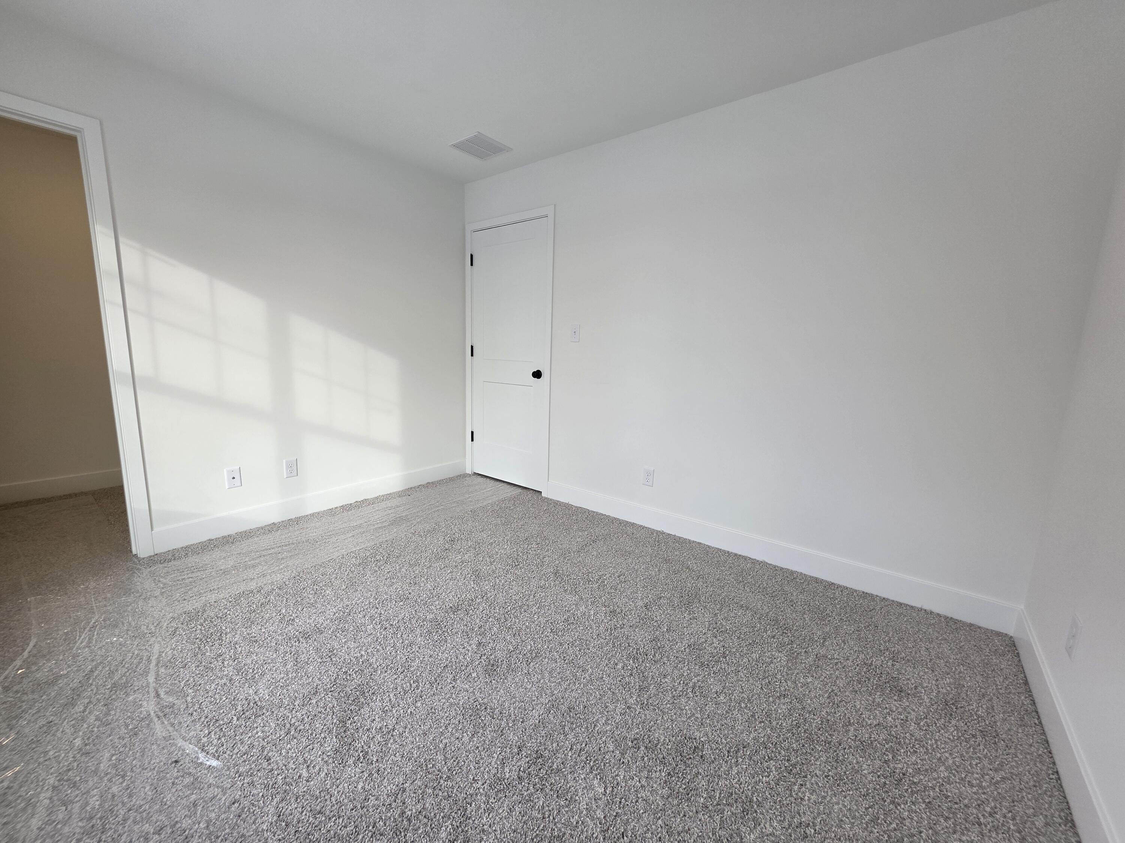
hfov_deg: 106.2
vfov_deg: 89.9
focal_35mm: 13
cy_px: 422
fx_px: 422
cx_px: 562
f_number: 1.9
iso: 50
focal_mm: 2.2
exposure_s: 1/120
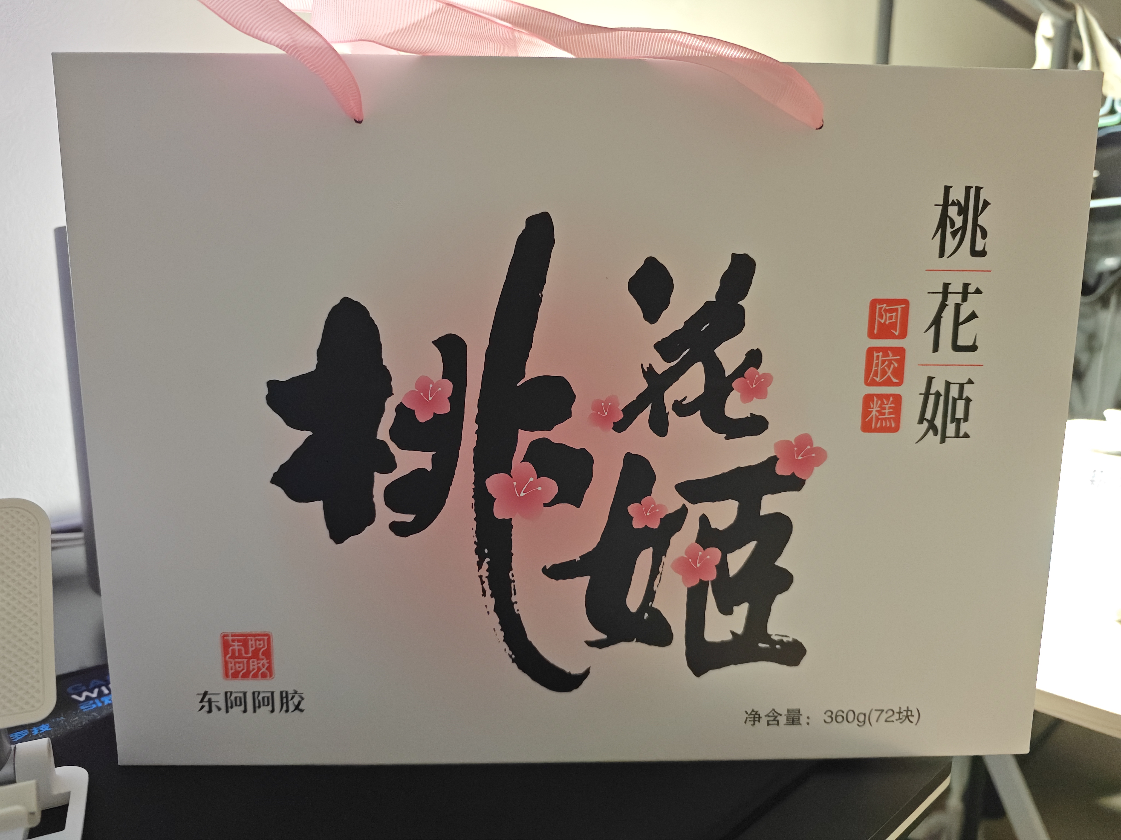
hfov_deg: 73.9
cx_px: 560
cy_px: 420
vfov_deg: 58.9
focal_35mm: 23
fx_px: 745
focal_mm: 6.45
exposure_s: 1/100
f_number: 1.68
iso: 10680
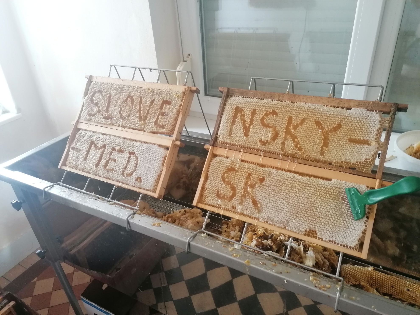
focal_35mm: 27
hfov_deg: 65.3
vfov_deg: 51.4
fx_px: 328
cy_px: 158
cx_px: 210
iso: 320
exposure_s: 1/33.3
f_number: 1.8
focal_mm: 4.75
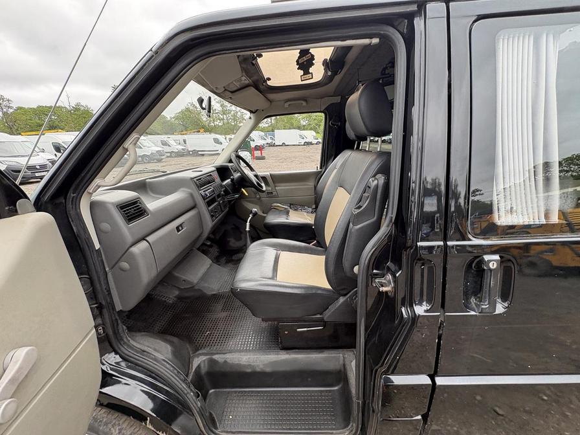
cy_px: 218
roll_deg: -2.7
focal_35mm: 14
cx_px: 290
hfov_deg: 102.1
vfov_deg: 85.7
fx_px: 235
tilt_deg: -8.9
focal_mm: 2.22
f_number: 2.2
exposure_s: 1/140
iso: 40
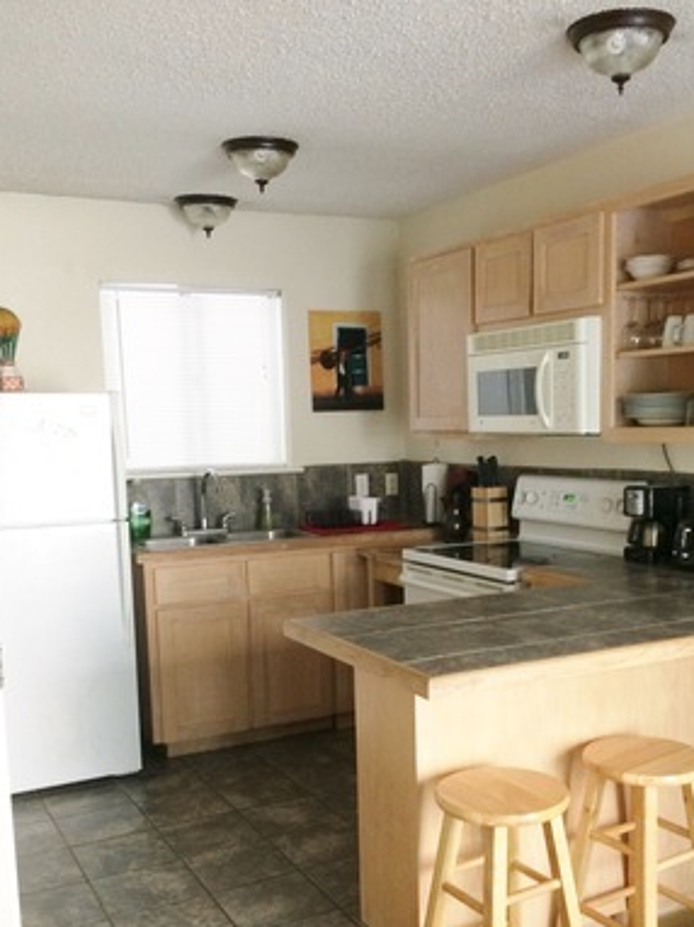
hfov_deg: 37.6
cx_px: 399
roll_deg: +1.6
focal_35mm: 38
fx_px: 1017
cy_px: 565
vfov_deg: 48.6
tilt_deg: -8.3
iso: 200
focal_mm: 4.15
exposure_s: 1/30
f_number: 2.2
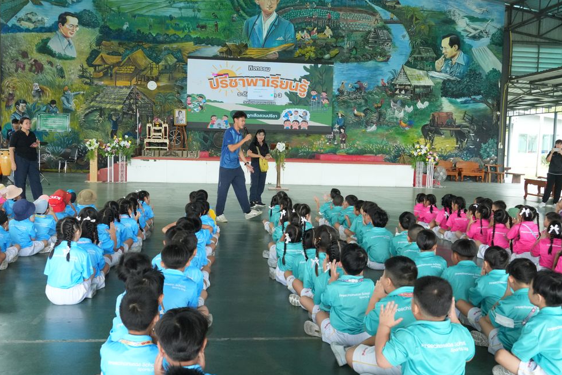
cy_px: 183
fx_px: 601
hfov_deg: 50.1
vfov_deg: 34.6
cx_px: 278
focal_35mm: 39
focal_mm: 25
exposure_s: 1/160
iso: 5000
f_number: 8
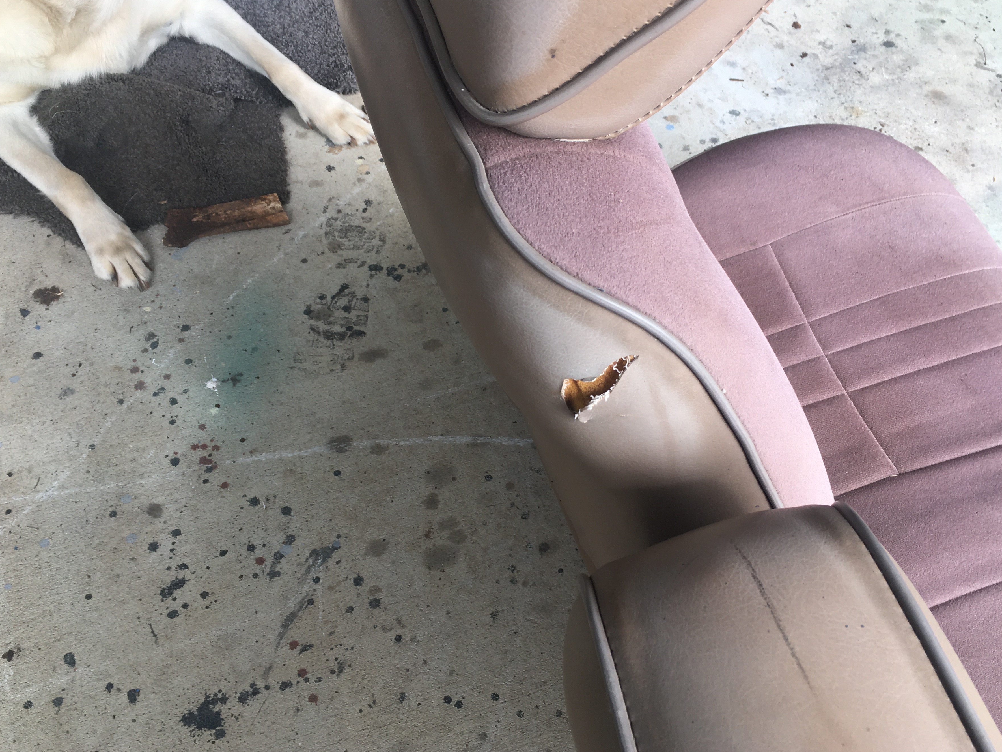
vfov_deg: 42.9
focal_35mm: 33
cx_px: 531
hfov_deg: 55.3
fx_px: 955
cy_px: 365
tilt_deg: -53.5
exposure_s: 1/191
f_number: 2.2
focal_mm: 4.15
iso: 25
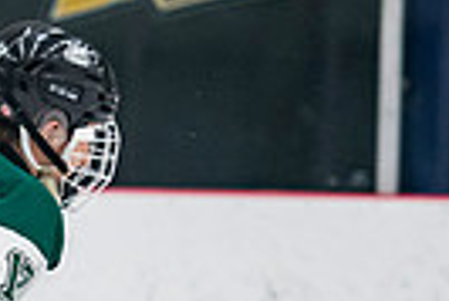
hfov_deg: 2.8
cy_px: 428
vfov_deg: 1.9
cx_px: -223
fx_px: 9015
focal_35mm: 722
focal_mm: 125
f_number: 3.2
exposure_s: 1/640
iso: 2000
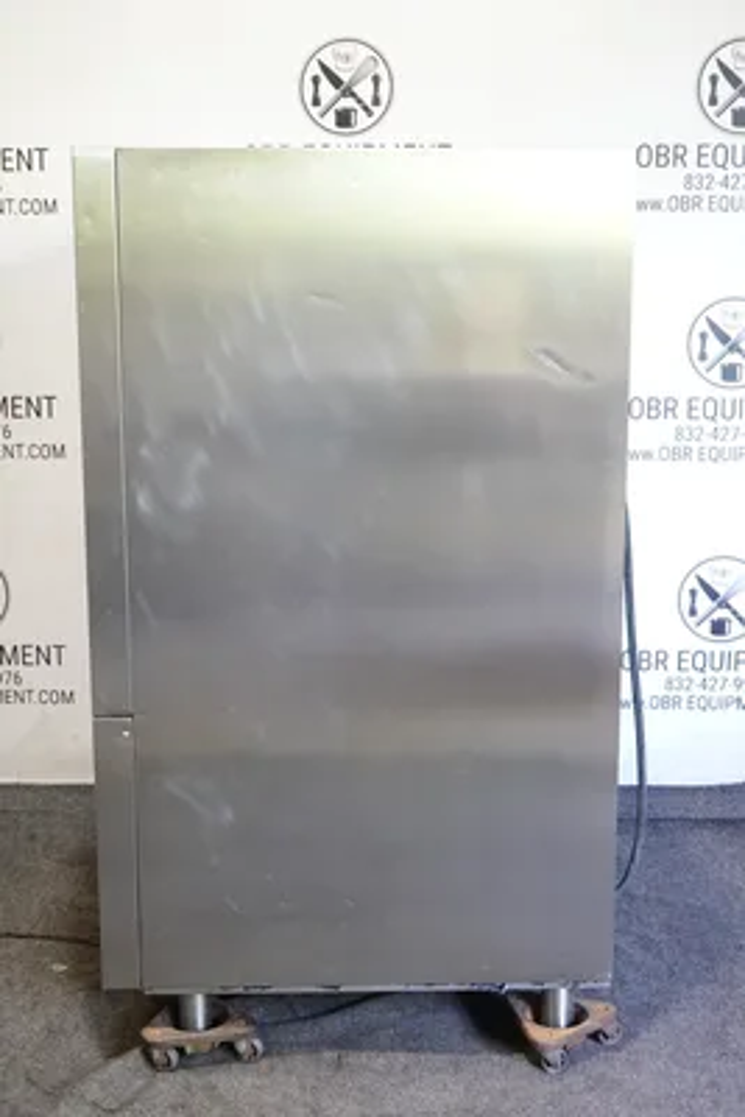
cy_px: 558
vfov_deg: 41.9
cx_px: 372
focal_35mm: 47
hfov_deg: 28.7
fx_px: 1458
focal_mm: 17.53
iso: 1250
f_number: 4
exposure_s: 1/50
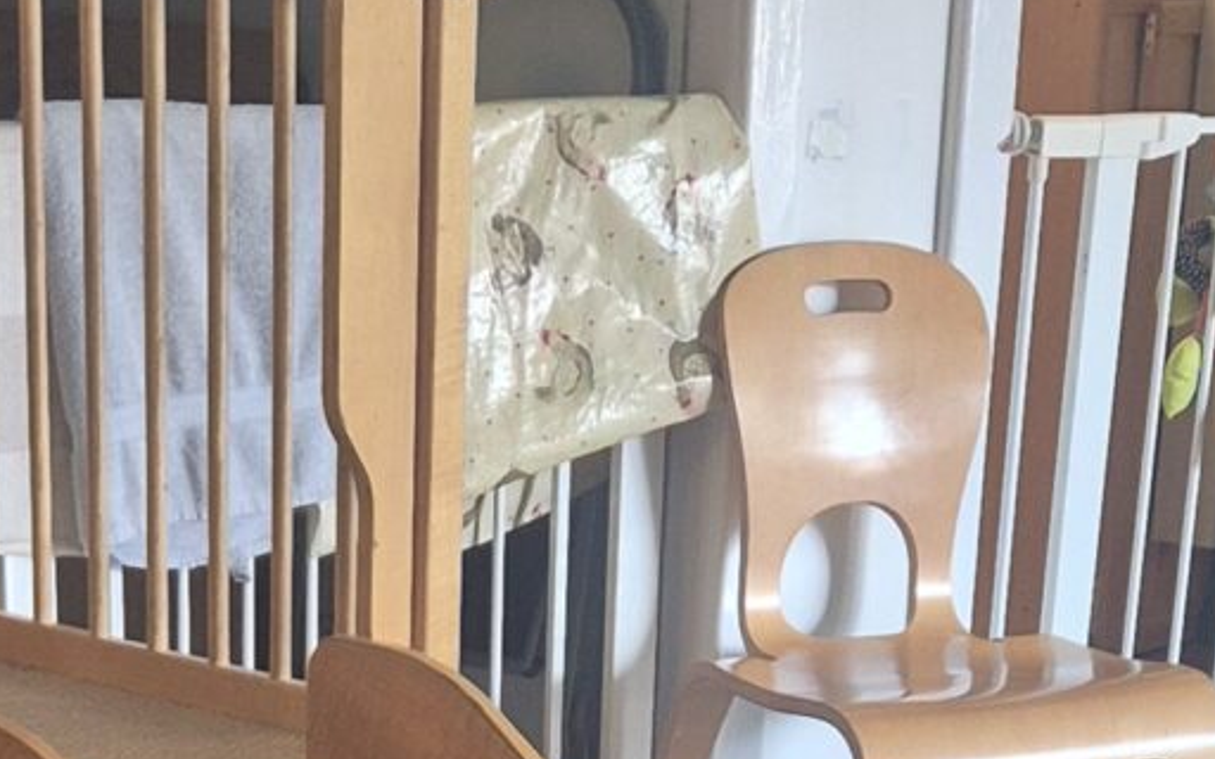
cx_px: 520
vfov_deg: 9.7
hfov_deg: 17.1
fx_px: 4040
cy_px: 1734
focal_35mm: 122
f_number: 1.8
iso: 320
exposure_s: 1/42
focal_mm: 5.4
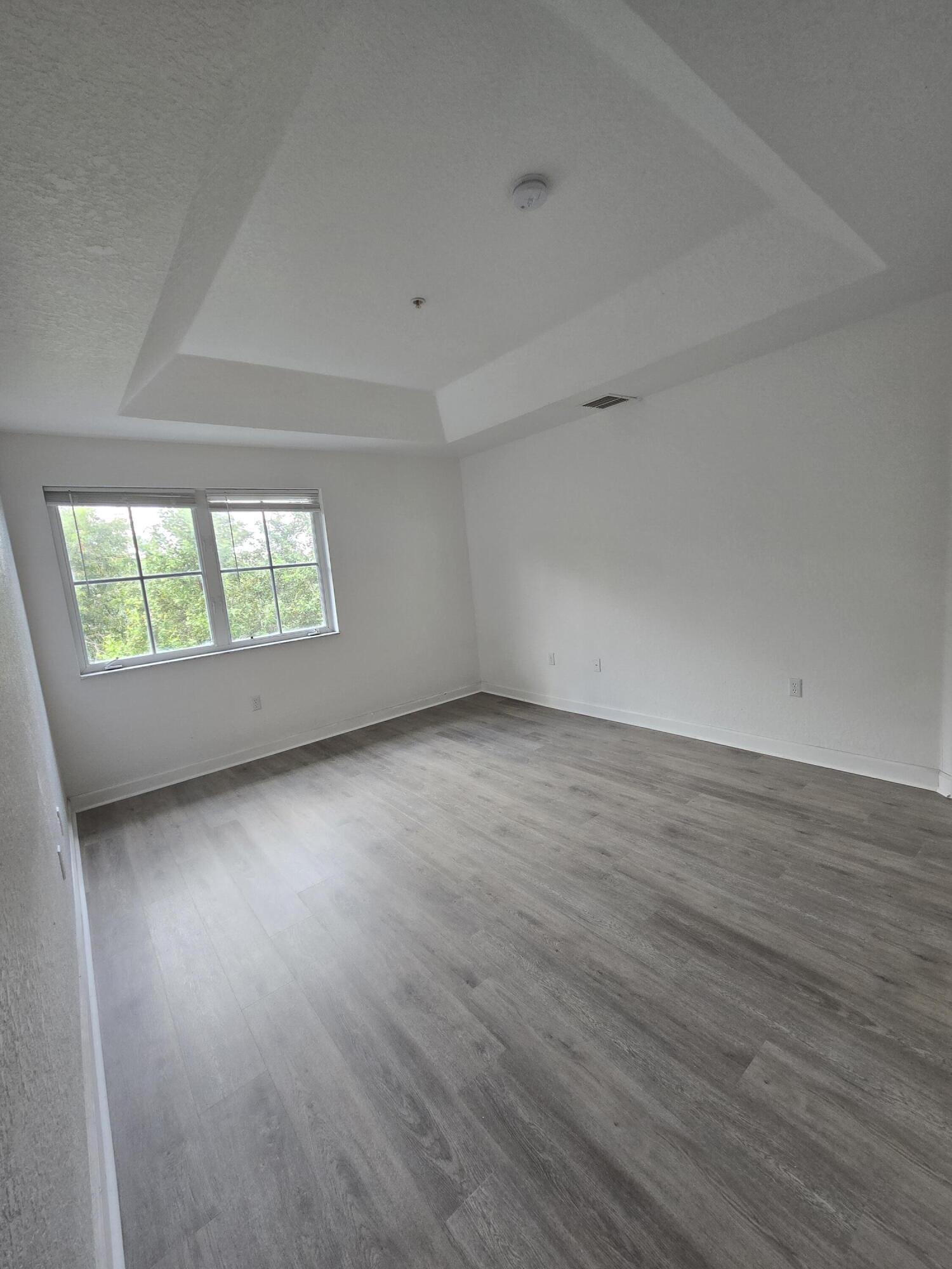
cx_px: 476
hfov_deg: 89.9
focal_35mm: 13
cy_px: 634
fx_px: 477
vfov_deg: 106.2
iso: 64
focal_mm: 2.2
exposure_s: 1/60
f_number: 2.2
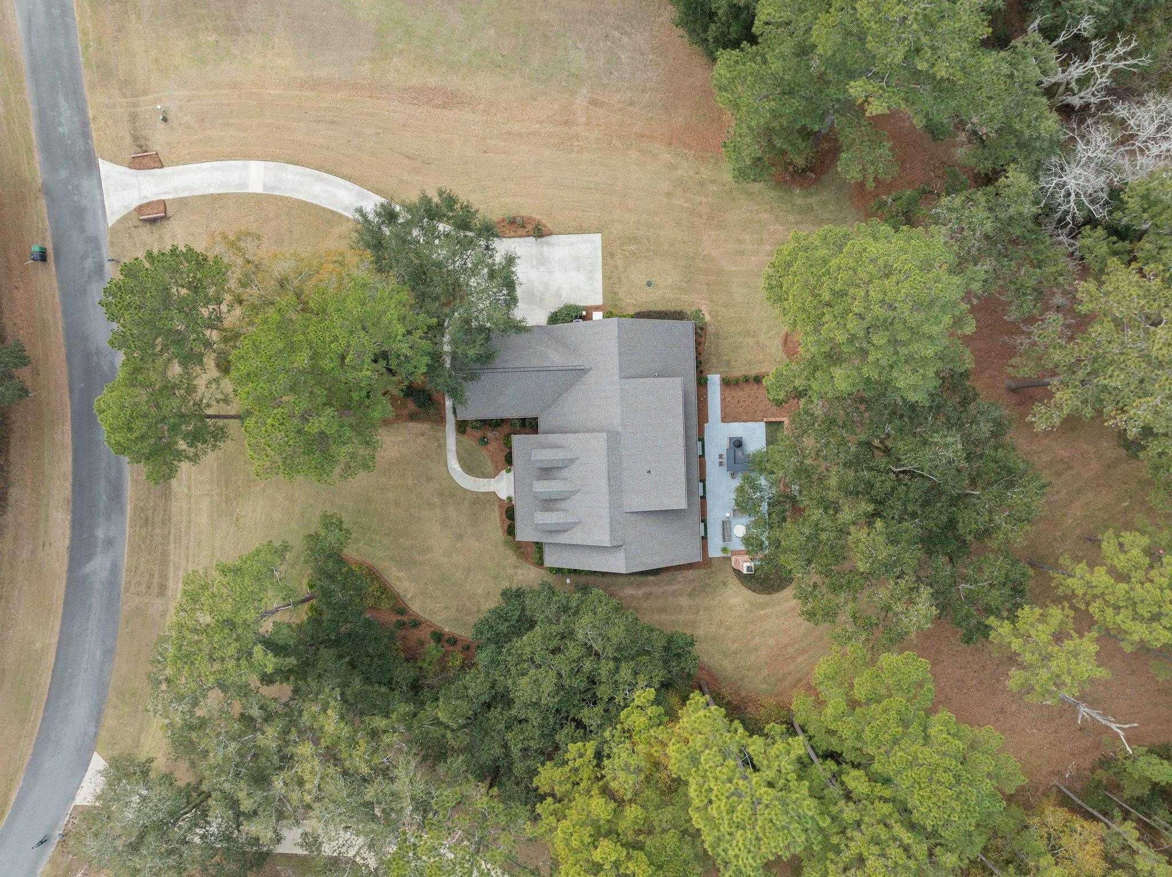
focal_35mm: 24
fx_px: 812
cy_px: 438
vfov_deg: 56.8
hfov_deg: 71.6
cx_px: 586
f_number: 2.8
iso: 100
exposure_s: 1/200
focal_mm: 12.29
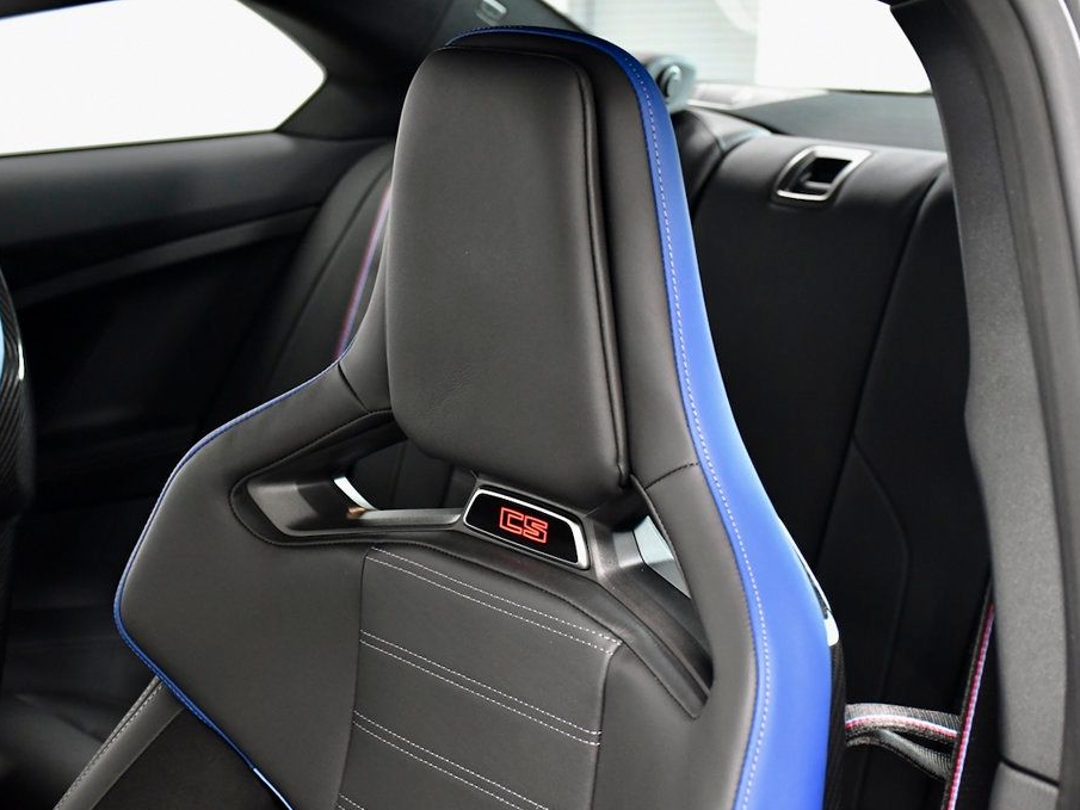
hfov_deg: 31.2
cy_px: 406
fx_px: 1935
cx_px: 530
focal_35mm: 62
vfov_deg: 23.7
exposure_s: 1/60
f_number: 5.6
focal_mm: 38
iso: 2500
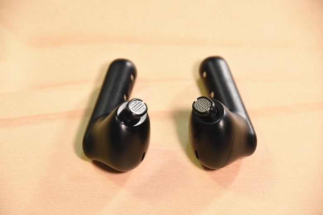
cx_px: 162
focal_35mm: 450
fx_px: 4037
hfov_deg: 4.6
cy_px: 108
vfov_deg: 3.1
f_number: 7.1
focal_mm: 300
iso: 1600
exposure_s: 1/100
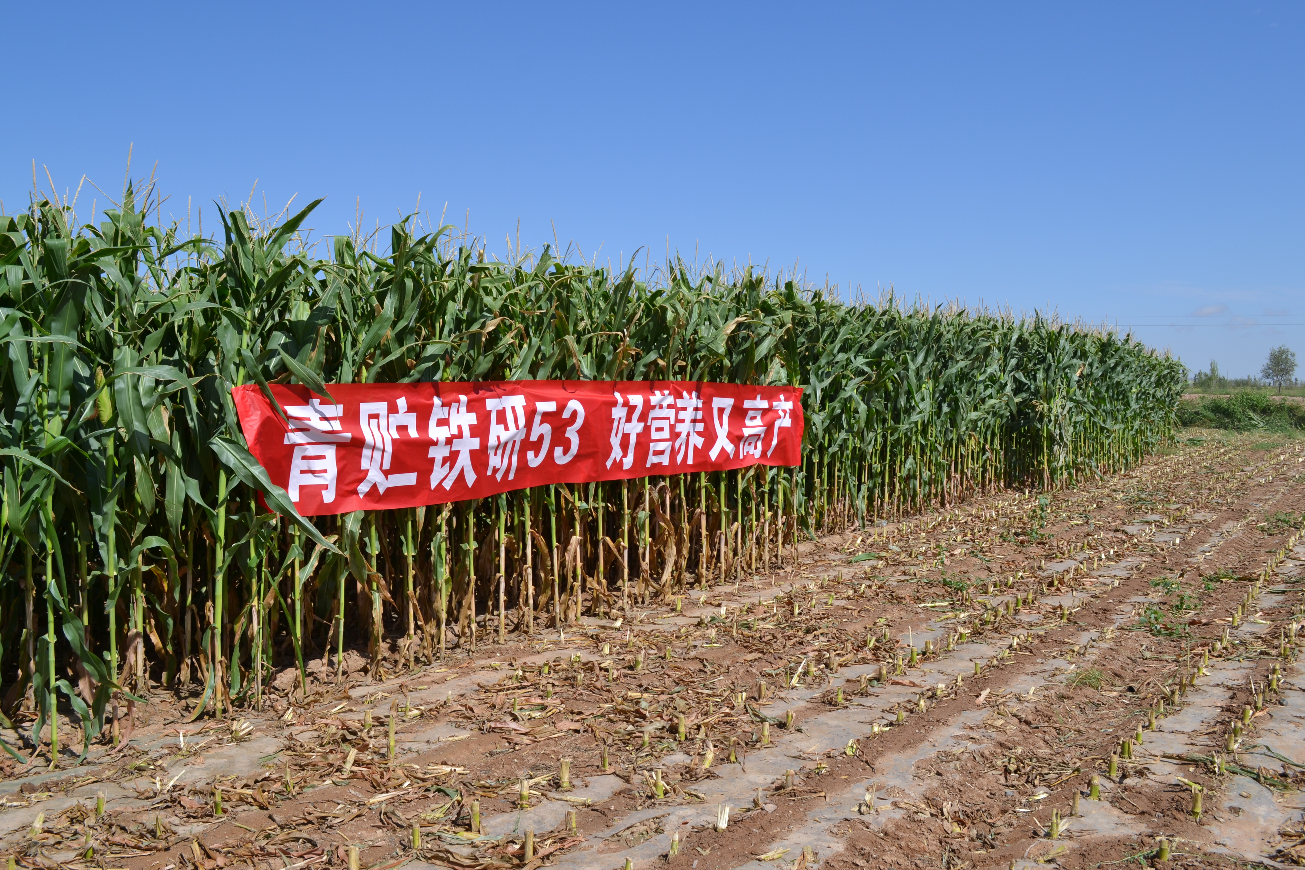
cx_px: 652
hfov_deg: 57.2
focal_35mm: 33
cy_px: 435
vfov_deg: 40.0
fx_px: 1196
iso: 100
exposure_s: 1/250
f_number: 8
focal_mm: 22
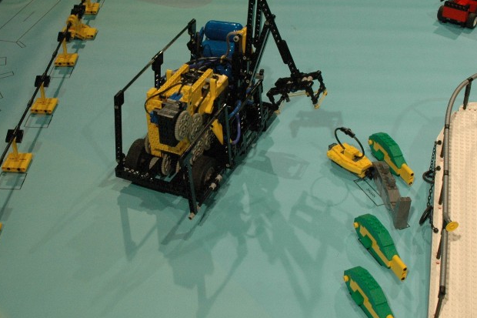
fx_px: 742
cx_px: 190
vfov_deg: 23.9
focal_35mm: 56
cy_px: 72
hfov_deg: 35.5
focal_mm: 22
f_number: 9
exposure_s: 1/320
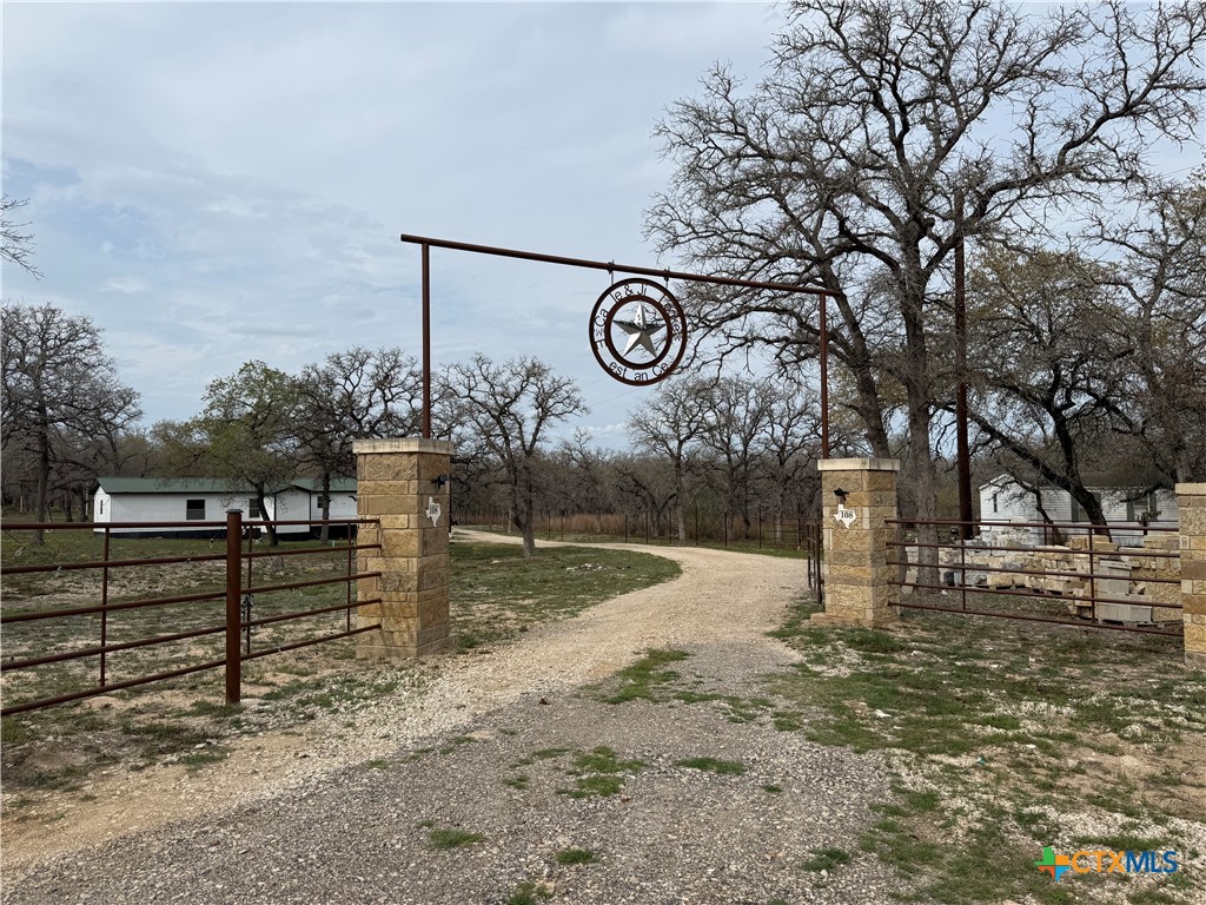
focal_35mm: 24
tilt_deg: +3.1
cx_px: 603
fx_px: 836
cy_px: 452
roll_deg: +0.6
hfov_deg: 71.6
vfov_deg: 56.8
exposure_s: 1/6711
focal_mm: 6.76
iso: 80
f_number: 1.78
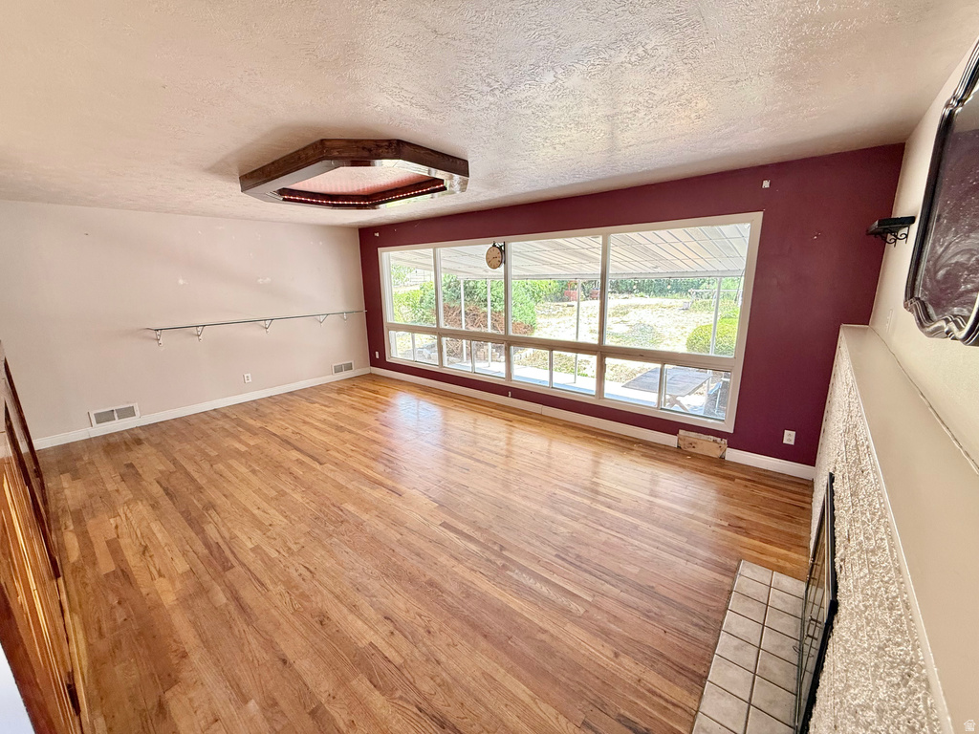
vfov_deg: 85.7
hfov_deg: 102.1
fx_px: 396
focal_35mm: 14
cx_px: 490
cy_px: 367
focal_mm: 2.22
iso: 160
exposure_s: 1/99
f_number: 2.2
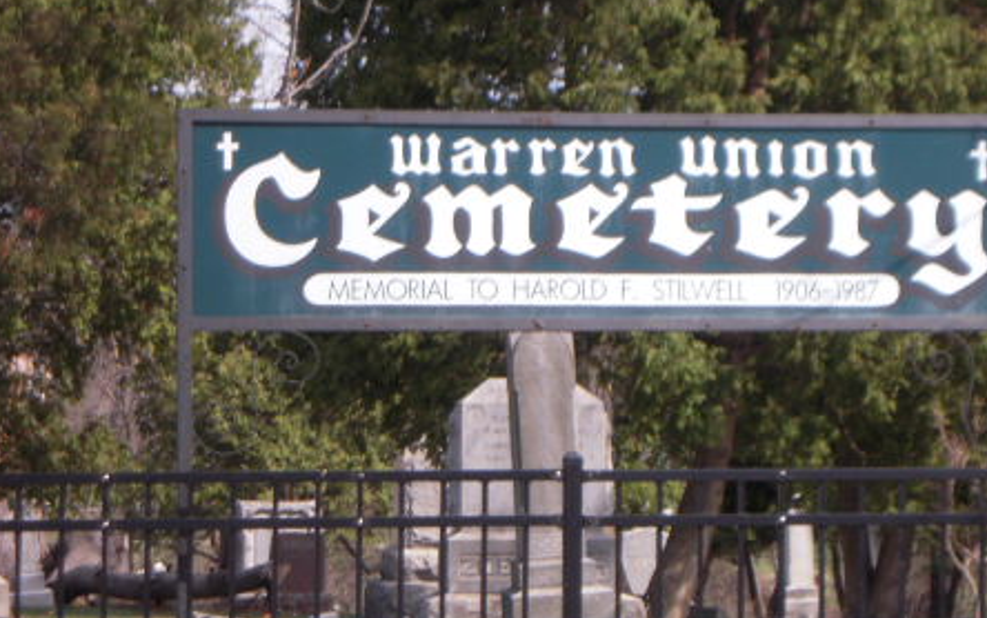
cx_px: 685
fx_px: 4602
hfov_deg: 12.2
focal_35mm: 171
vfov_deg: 7.7
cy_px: 327
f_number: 5.8
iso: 160
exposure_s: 1/250
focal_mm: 20
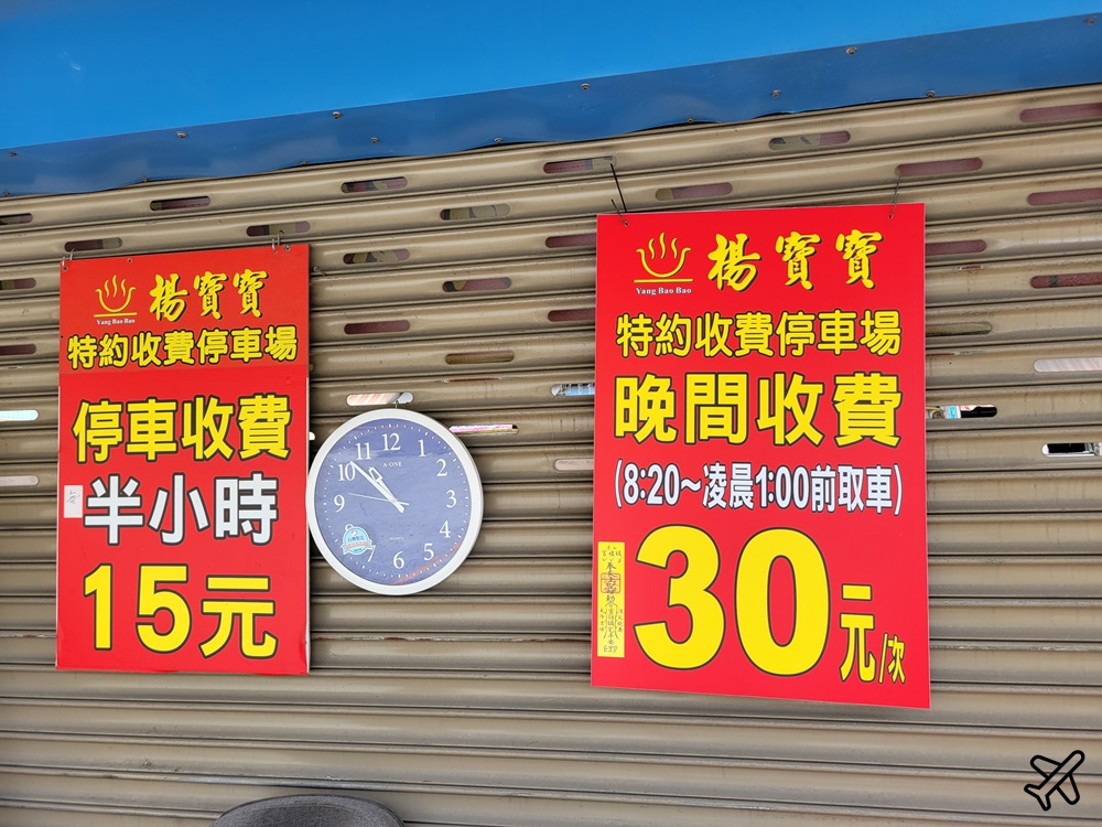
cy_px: 414
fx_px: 828
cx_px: 551
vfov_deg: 53.1
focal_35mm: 26
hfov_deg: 67.3
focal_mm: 5.4
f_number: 1.8
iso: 40
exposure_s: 1/197
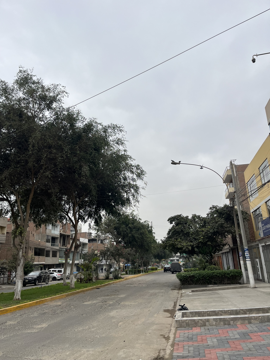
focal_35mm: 26
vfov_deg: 67.3
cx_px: 135
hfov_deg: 53.1
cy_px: 180
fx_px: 270
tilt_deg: +16.2
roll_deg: +2.4
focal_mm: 5.1
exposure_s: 1/1647
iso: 50
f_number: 1.6
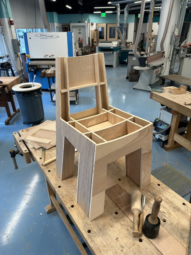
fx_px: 177
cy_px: 128
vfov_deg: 71.6
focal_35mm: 24
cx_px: 96
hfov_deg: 56.8
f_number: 1.78
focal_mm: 6.86
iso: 125
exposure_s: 1/121
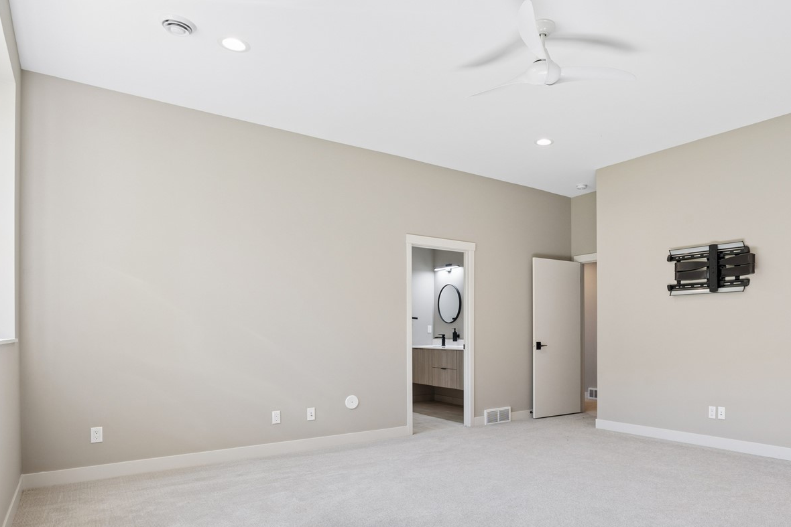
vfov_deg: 54.6
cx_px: 517
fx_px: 505
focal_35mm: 23
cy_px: 324
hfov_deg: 74.1
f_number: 10
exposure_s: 1/30
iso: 400
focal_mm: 16
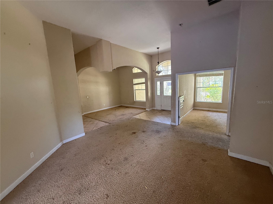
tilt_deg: -6.9
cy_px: 102
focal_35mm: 14
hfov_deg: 102.1
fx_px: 110
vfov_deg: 85.7
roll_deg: +3.2
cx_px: 136
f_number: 2.2
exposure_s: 1/60
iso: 320
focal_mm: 2.22
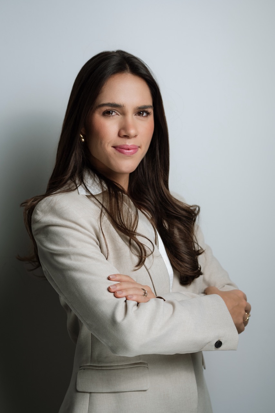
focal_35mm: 85
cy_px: 206
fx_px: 974
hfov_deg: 16.1
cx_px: 138
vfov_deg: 23.9
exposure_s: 1/200
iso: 500
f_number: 4
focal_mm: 85
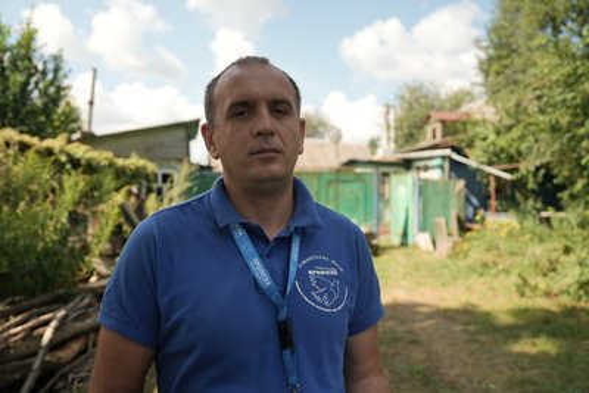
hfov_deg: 61.9
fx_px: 491
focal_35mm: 30
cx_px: 294
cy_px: 196
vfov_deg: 43.6
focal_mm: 30
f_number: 2.8
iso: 100
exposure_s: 1/160
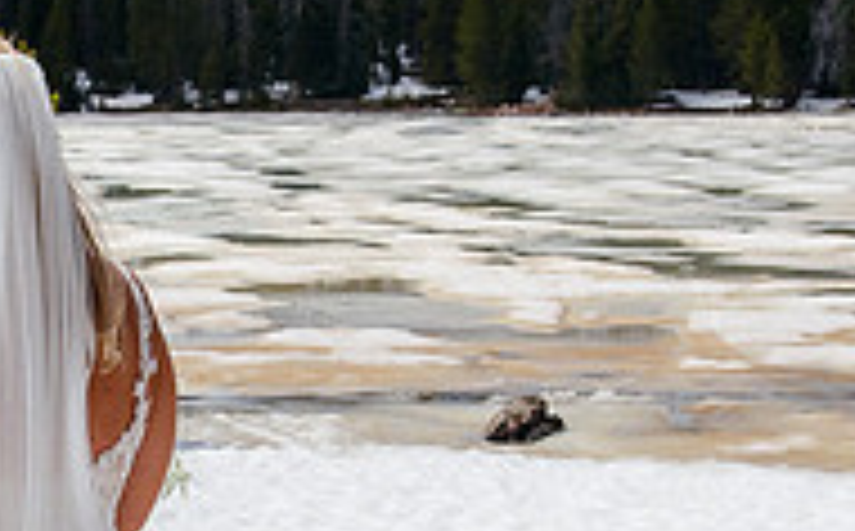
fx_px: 3675
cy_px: 324
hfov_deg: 13.2
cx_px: 96
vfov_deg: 8.3
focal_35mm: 158
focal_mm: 24
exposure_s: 1/640
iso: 200
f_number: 8
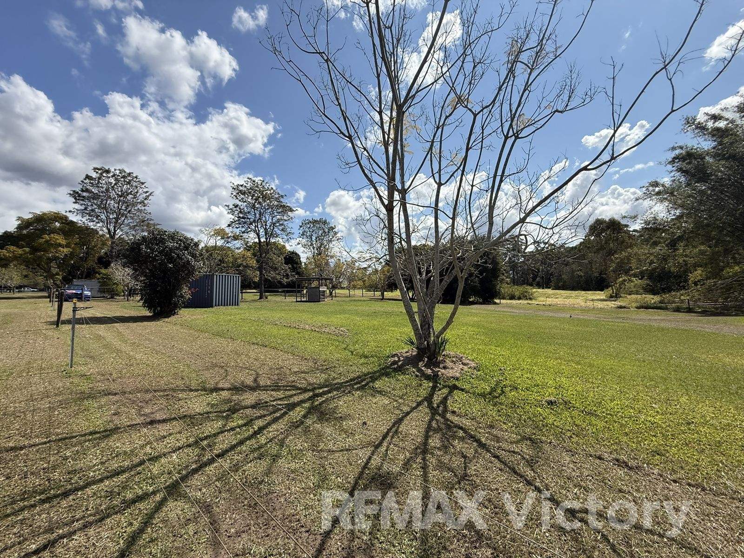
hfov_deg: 102.1
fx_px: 301
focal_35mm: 14
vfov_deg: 85.7
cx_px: 372
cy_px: 279
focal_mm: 2.22
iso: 50
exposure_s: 1/2841
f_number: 2.2
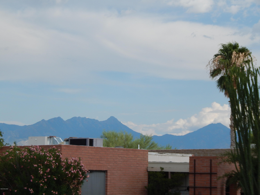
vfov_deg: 14.1
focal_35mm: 105
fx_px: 789
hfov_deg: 18.7
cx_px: 130
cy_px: 98
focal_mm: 18.7
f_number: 4.5
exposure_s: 1/1000
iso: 125
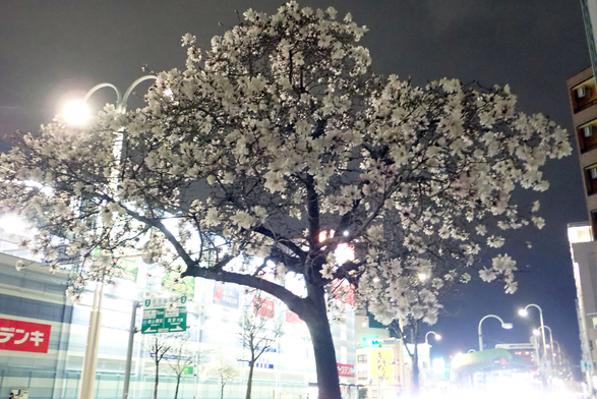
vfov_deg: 38.9
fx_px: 564
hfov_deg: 55.8
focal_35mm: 34
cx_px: 300
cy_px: 193
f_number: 2.4
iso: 1600
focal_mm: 5.87
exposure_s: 1/8
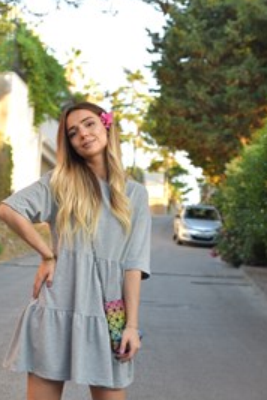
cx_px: 75
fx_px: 968
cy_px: 342
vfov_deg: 22.9
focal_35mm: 87
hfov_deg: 15.7
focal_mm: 50
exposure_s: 1/400
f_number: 4
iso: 1000
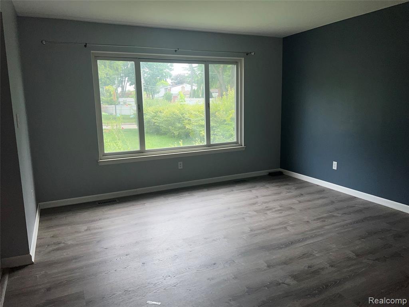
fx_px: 307
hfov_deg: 67.3
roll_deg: +1.5
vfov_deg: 53.1
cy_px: 154
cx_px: 204
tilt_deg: -9.1
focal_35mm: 26
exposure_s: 1/331
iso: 32
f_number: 1.5
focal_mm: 5.7
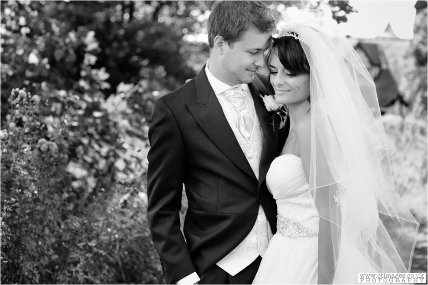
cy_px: 142
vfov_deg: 16.1
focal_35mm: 85
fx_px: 1010
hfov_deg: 23.9
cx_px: 214
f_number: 4.5
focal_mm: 85
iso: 250
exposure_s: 1/250
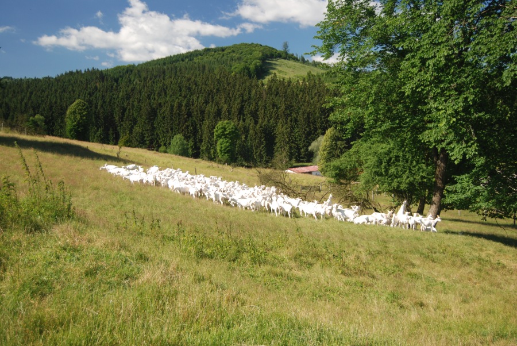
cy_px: 173
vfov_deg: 34.3
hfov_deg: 49.5
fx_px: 561
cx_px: 258
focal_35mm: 39
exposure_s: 1/320
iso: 200
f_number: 4
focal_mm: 26
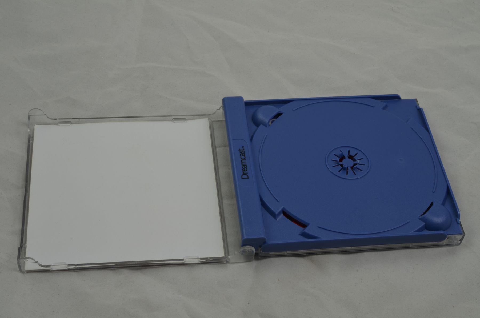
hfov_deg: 33.5
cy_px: 159
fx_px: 799
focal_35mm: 60
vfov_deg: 22.5
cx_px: 240
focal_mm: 40
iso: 100
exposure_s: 1/3
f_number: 20
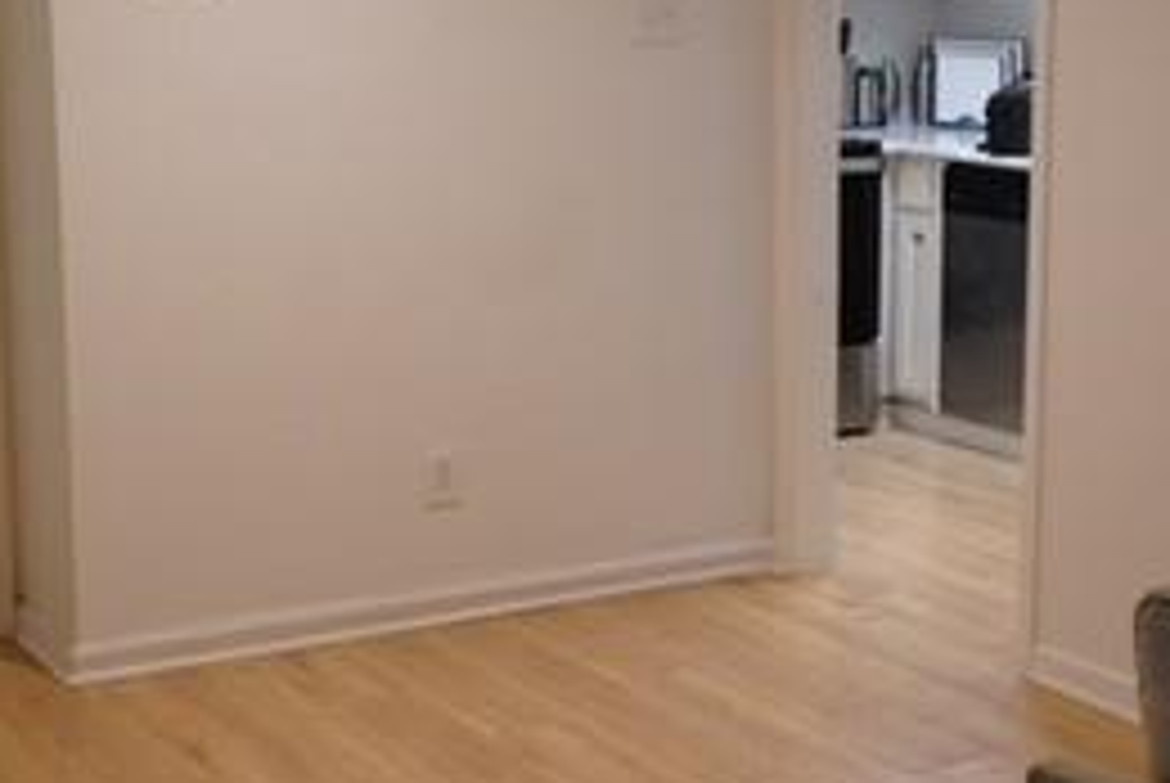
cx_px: 630
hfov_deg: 29.2
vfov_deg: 19.8
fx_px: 2245
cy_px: 333
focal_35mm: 69
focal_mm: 28
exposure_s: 1/160
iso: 2000
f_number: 3.5
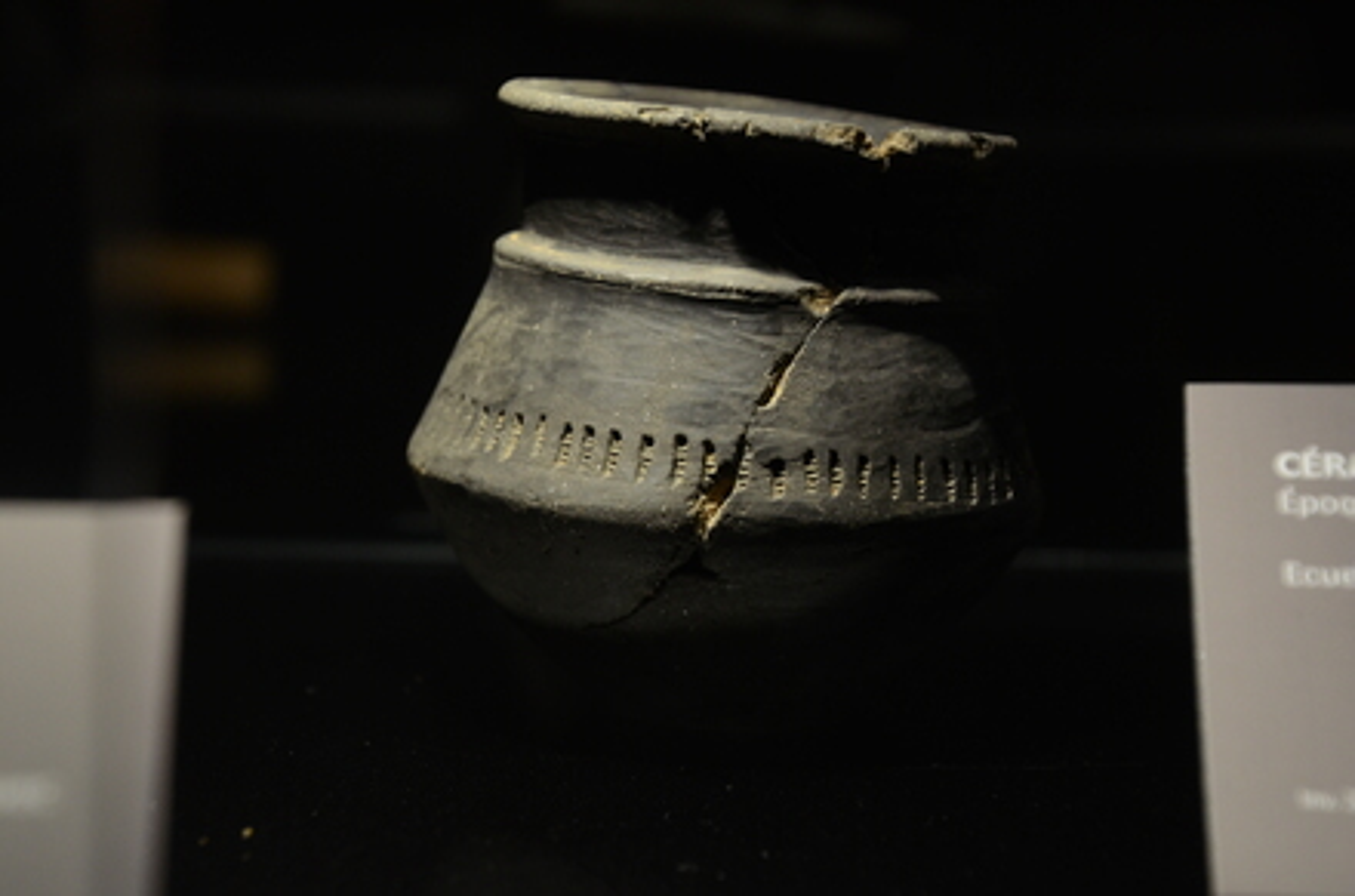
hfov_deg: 17.5
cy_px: 448
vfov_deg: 11.6
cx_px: 678
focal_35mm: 117
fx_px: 4393
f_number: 5.3
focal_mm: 78
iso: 1000
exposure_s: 1/200
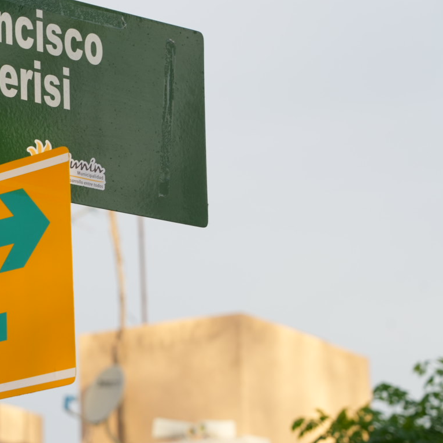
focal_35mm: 183
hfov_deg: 9.5
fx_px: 2650
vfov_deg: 9.6
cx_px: -8
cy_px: 238
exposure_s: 1/320
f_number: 6.3
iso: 400
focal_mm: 102
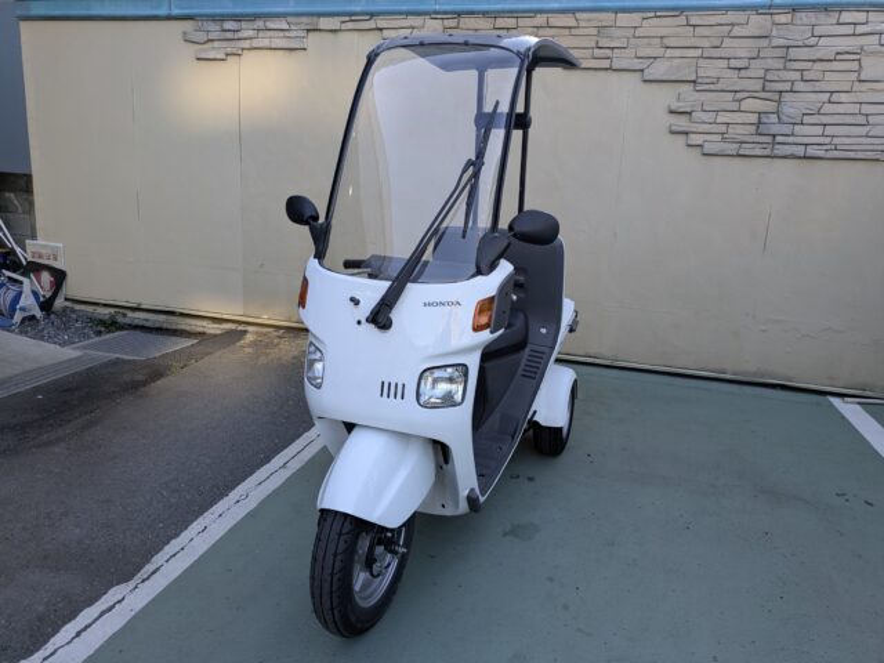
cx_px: 442
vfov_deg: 54.9
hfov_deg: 69.4
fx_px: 638
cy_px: 332
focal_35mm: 25
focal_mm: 5.43
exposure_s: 1/245
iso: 51
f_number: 1.89
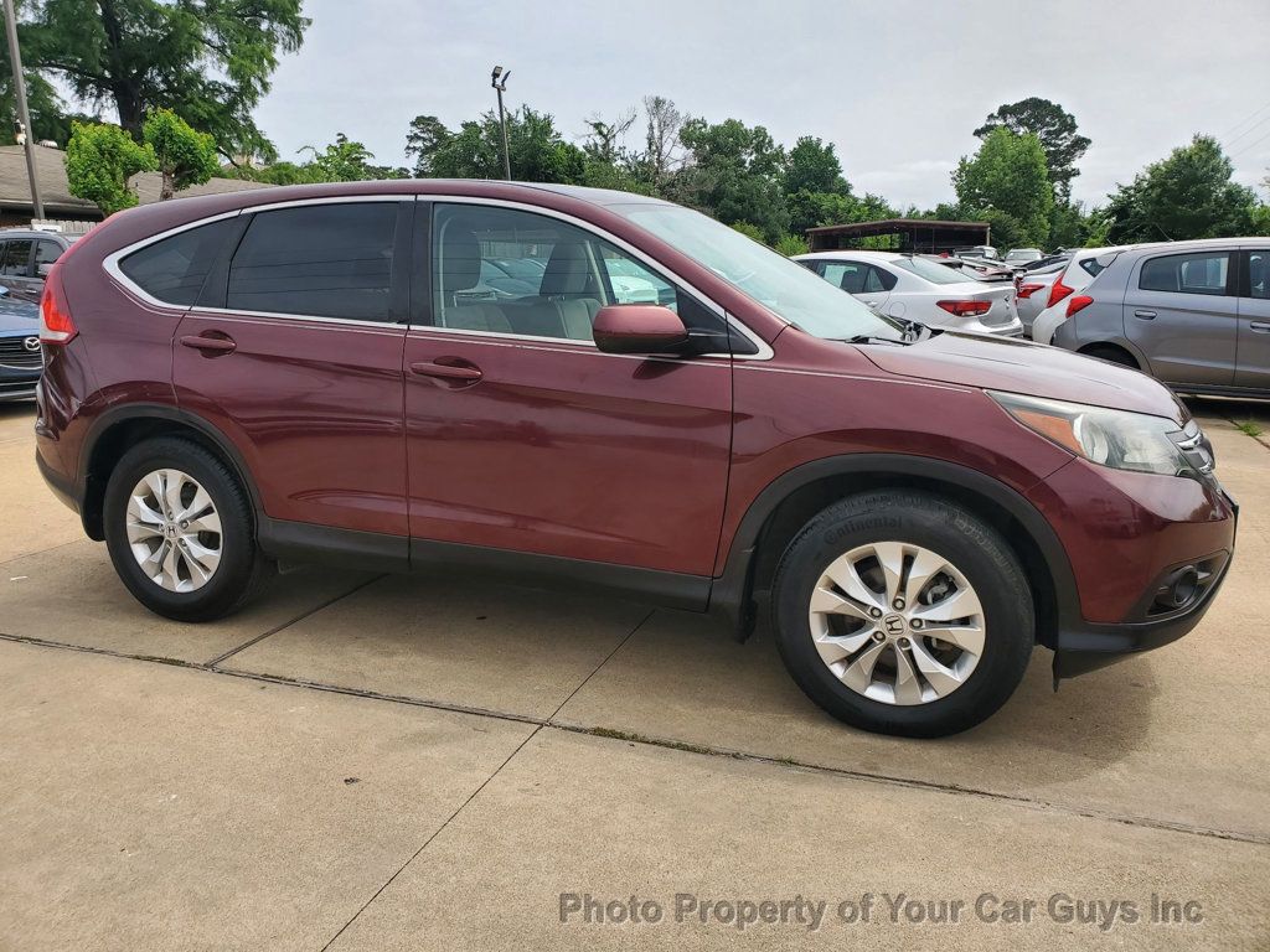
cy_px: 476
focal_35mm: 26
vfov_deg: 53.1
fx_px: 954
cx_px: 635
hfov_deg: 67.3
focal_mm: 4.3
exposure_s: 1/1457
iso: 50
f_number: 2.4
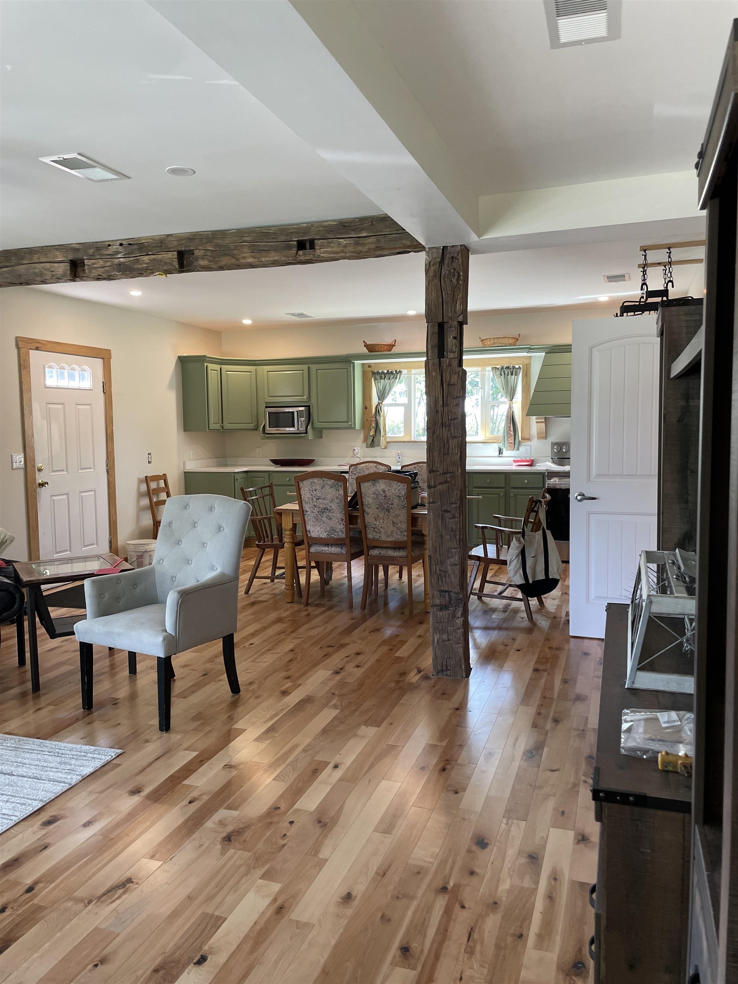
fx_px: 739
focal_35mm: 26
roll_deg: +1.3
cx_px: 369
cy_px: 492
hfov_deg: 53.1
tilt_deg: -4.7
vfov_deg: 67.3
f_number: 1.6
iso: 125
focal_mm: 4.2
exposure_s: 1/89
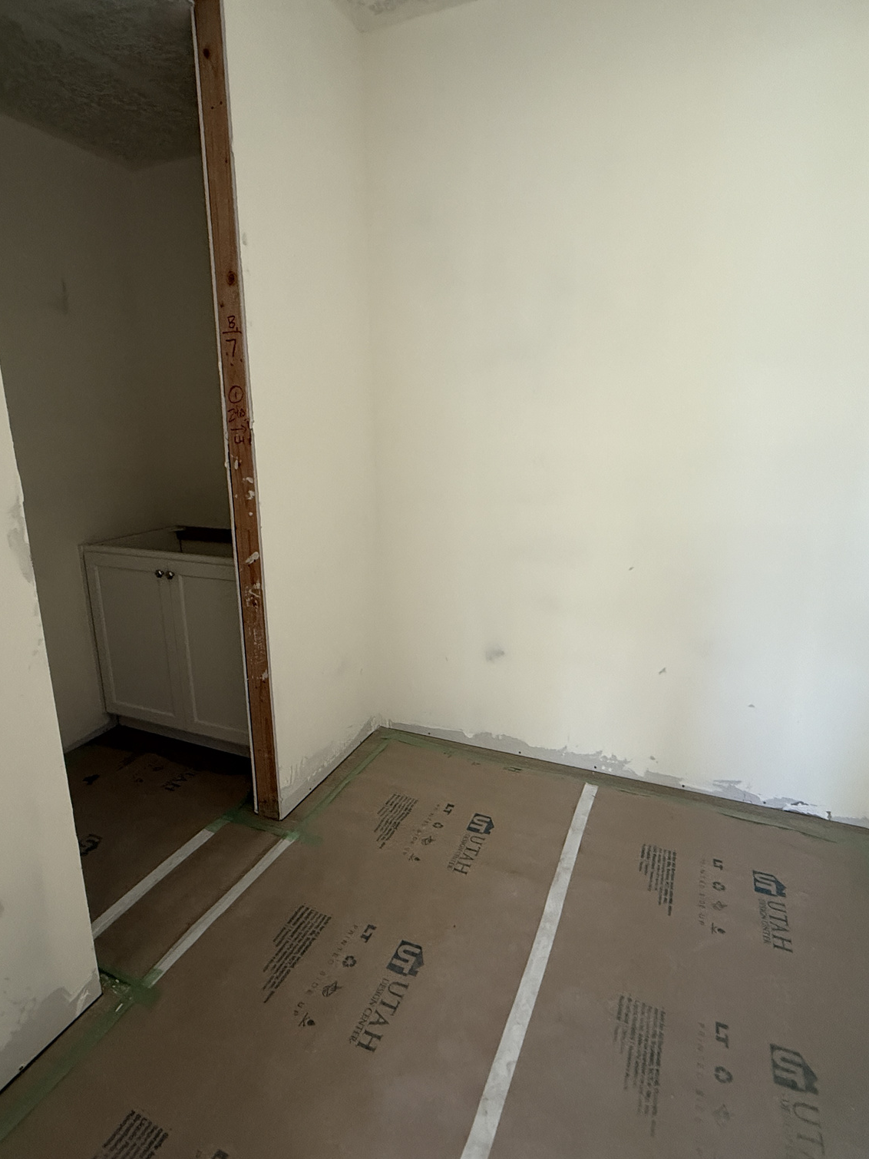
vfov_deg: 84.7
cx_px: 414
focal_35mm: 19
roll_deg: +1.3
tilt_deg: -12.5
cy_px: 577
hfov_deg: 68.7
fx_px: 636
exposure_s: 1/60
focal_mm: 2.22
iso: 640
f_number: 2.2
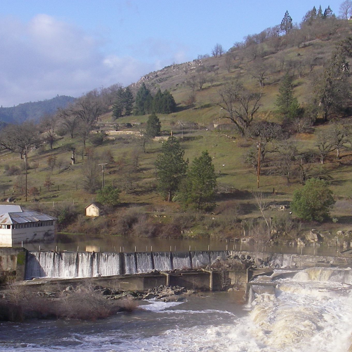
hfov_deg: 22.8
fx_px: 874
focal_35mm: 76
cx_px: 174
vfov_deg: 22.5
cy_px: 276
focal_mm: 6.3
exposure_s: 1/200
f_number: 6.6
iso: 64
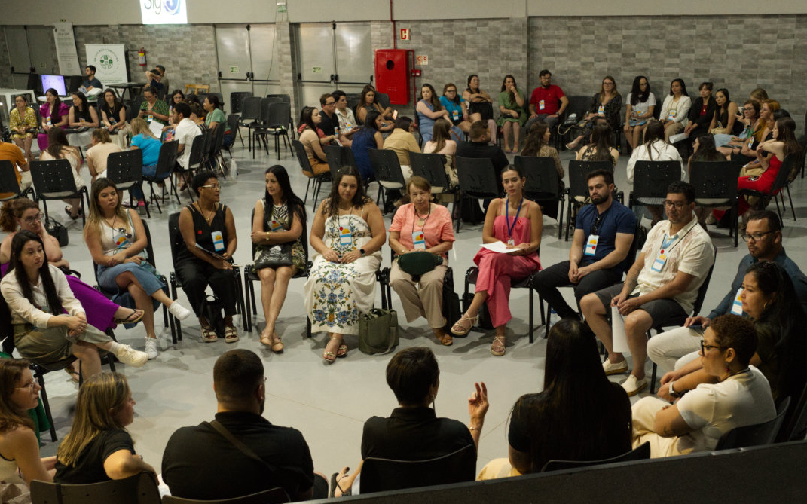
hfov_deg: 49.3
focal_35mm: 40
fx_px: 880
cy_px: 261
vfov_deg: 32.0
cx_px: 427
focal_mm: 35
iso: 10000
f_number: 5.6
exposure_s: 1/80
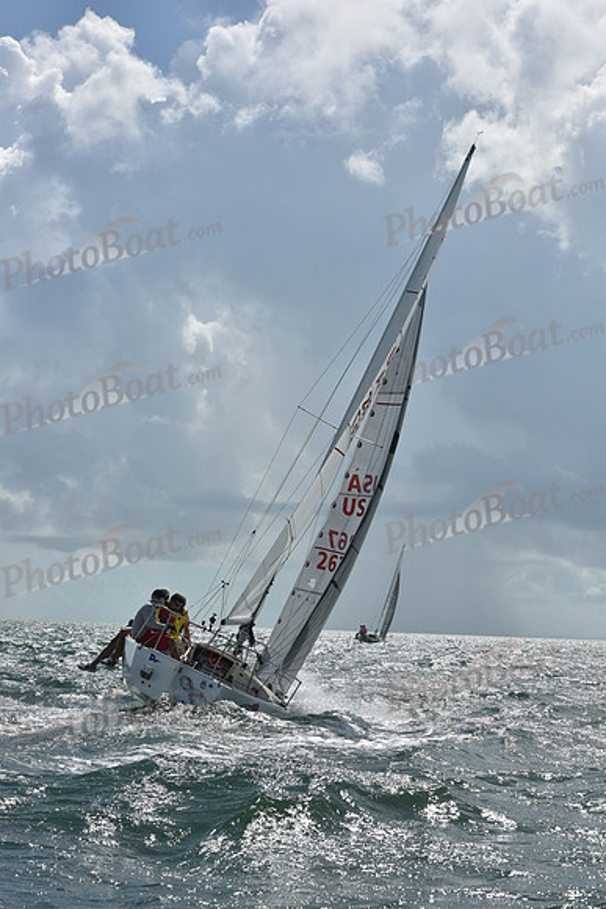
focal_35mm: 80
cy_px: 454
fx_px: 2019
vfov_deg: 25.4
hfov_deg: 17.1
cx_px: 303
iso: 250
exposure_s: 1/1600
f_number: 10
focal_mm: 80
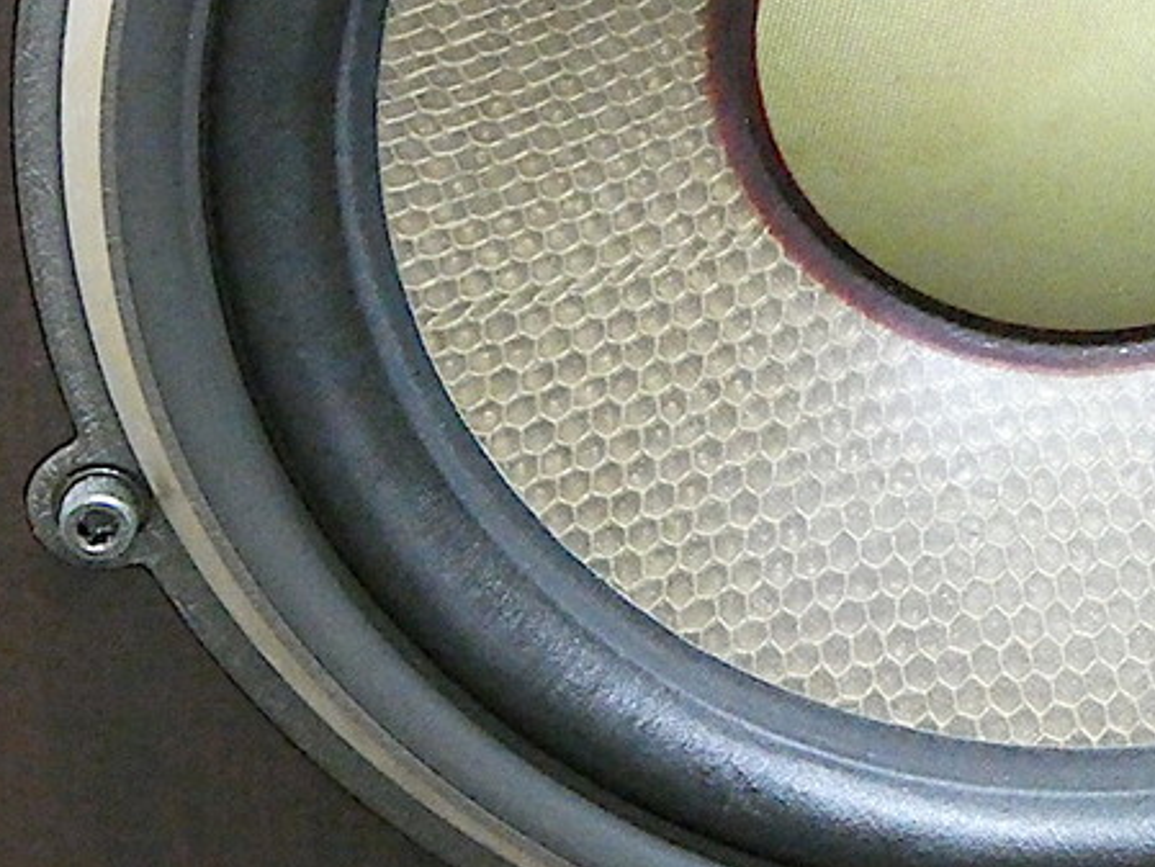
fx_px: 8844
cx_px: 1098
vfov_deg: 5.6
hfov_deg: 7.4
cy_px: 113
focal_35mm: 265
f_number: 7.1
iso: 3200
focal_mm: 22.3
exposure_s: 1/5
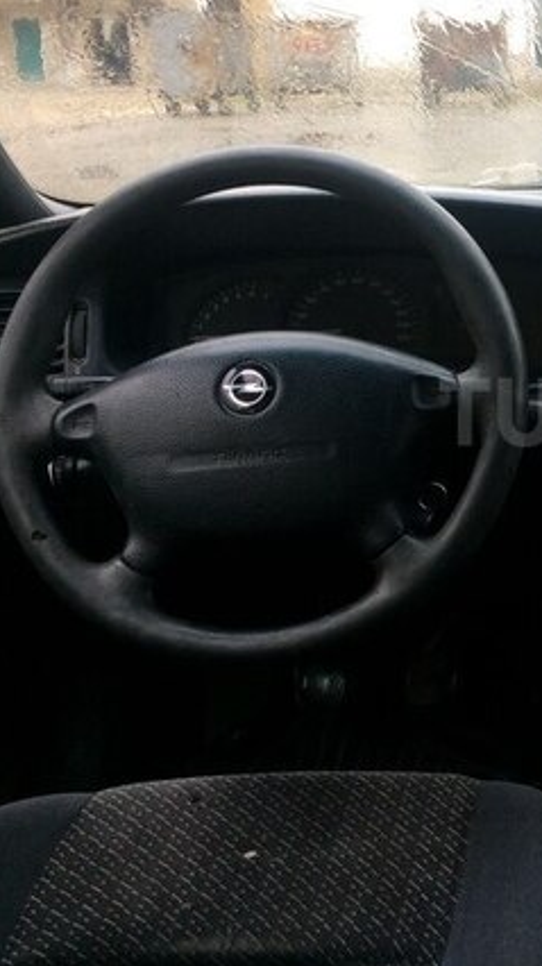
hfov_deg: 22.3
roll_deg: +0.6
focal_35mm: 49
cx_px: 671
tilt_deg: -15.3
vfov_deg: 42.0
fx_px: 1254
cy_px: 412
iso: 64
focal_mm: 4.15
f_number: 2.2
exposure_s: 1/100
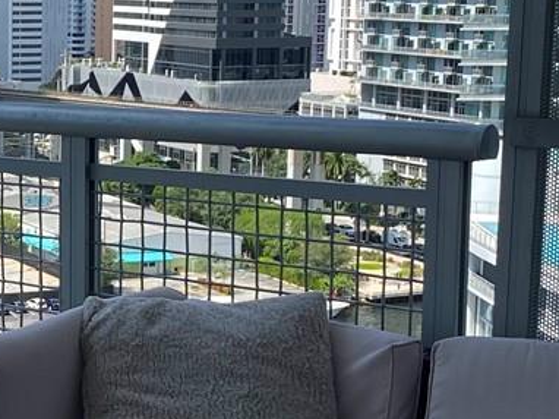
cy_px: 261
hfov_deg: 17.5
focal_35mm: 109
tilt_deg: -9.9
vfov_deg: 13.6
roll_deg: -0.2
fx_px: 1759
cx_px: -45
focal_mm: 4.25
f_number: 1.8
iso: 32
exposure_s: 1/1678
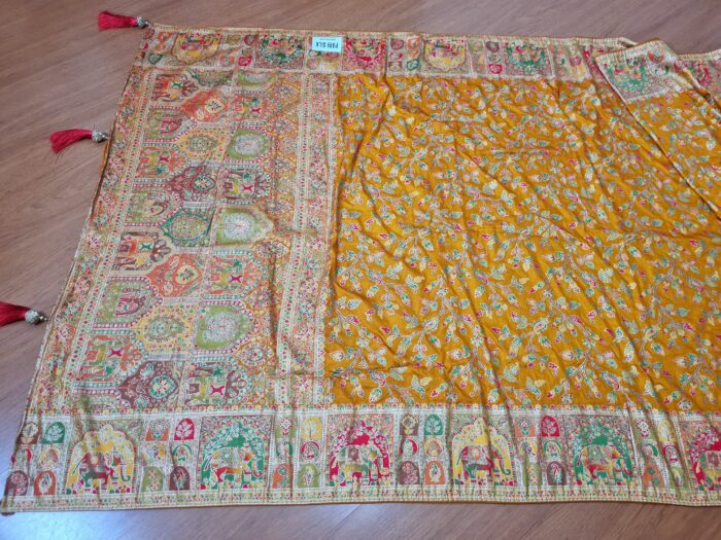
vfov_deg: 53.1
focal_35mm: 26
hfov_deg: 67.3
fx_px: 542
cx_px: 360
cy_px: 270
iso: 200
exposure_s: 1/60
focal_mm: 5.4
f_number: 1.8
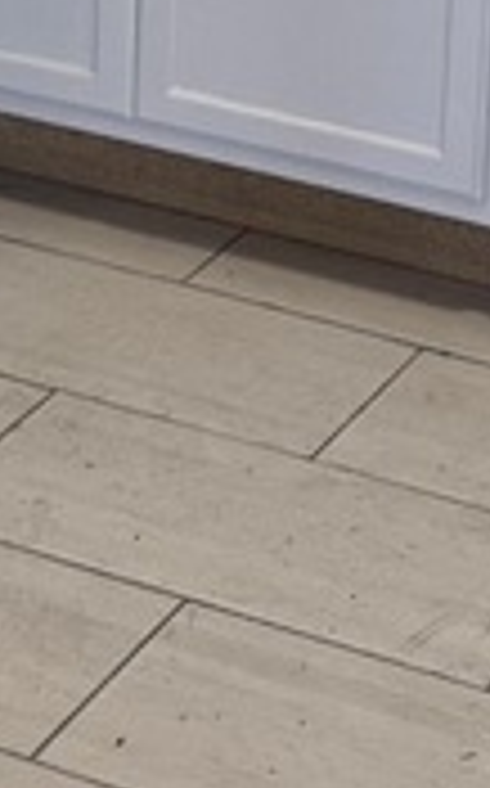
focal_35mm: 157
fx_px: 3363
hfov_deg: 8.3
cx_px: 162
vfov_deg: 12.7
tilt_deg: -6.0
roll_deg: -0.3
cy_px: -378
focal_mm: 6.76
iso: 200
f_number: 1.78
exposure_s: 1/120
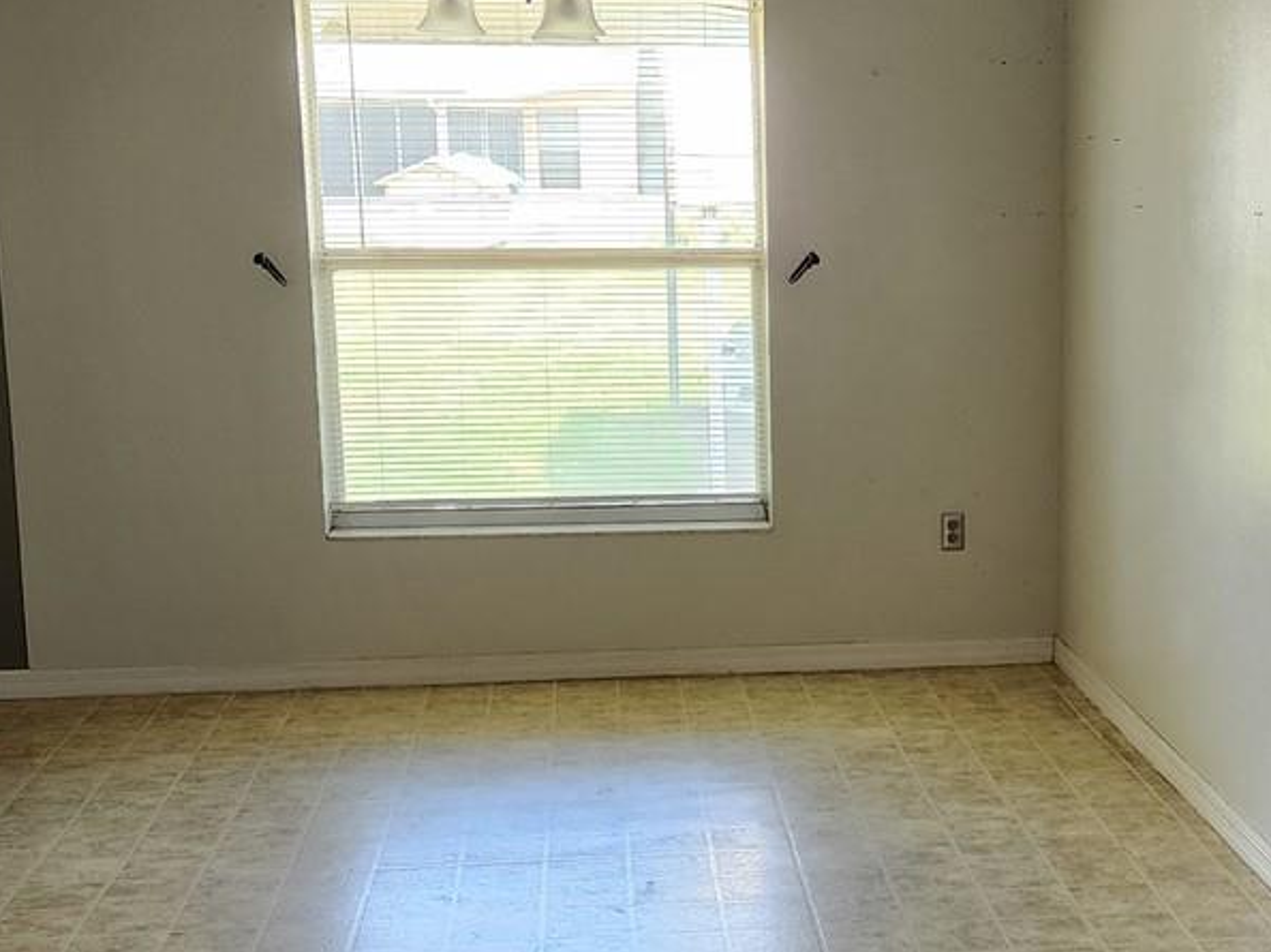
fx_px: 2276
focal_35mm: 62
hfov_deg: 30.8
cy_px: 629
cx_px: 903
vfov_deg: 23.5
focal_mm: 6.4
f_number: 1.8
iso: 160
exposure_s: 1/120
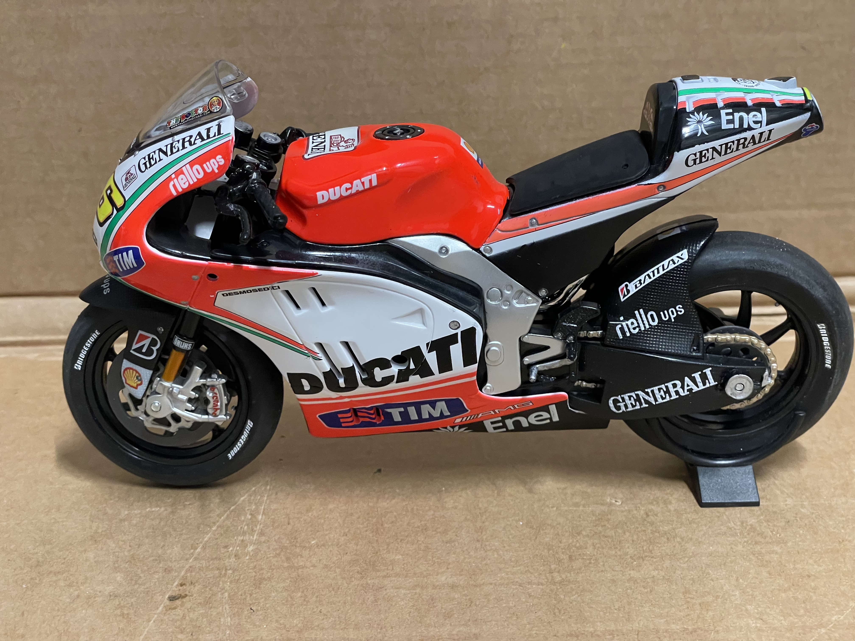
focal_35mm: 52
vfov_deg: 28.0
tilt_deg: -23.0
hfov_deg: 36.8
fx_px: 1284
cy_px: 320
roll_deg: +1.7
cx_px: 428
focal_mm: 6
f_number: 2
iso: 500
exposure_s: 1/50
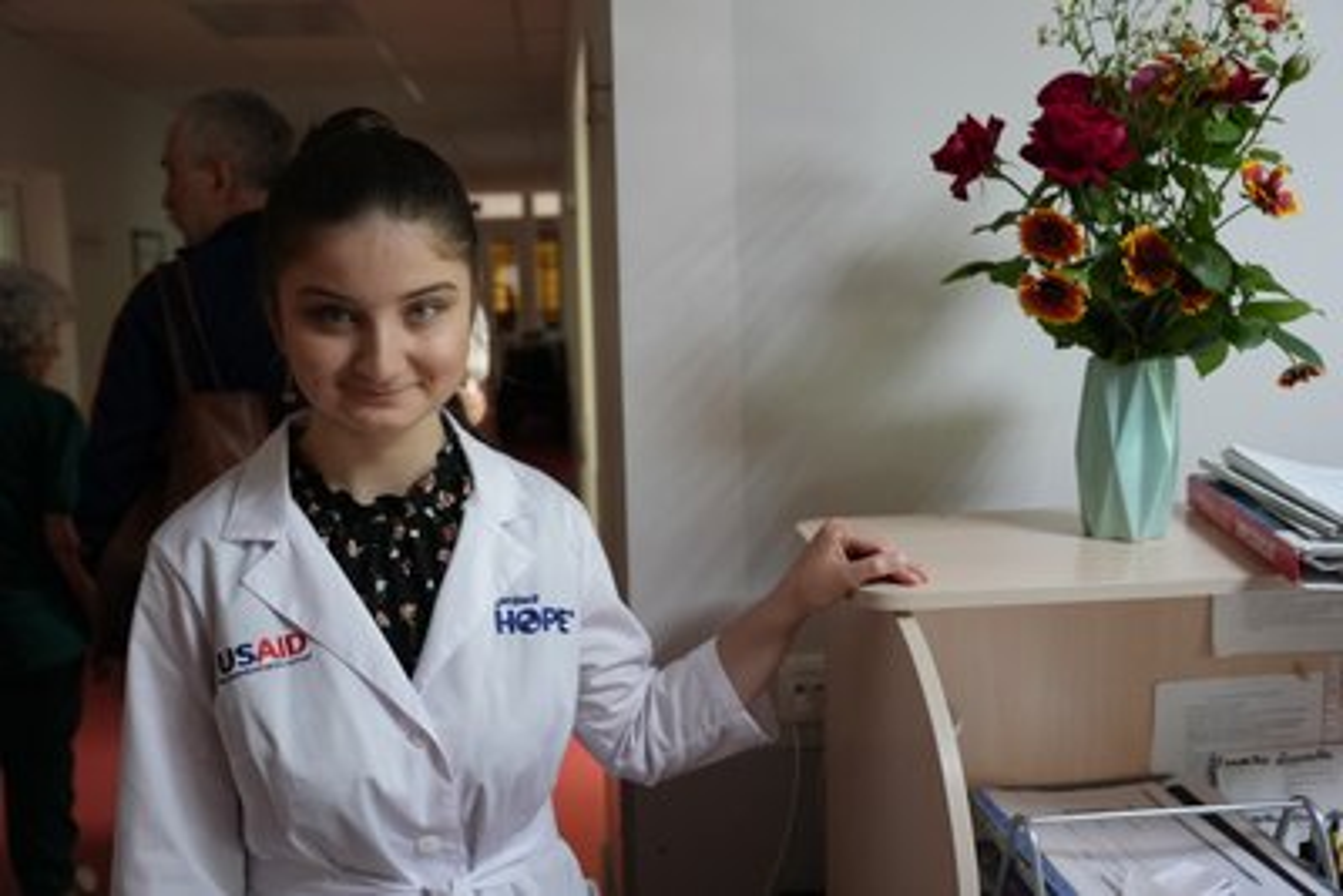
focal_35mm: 30
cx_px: 672
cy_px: 448
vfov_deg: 43.6
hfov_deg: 61.9
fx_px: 1120
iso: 5000
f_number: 4
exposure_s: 1/160
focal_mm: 30
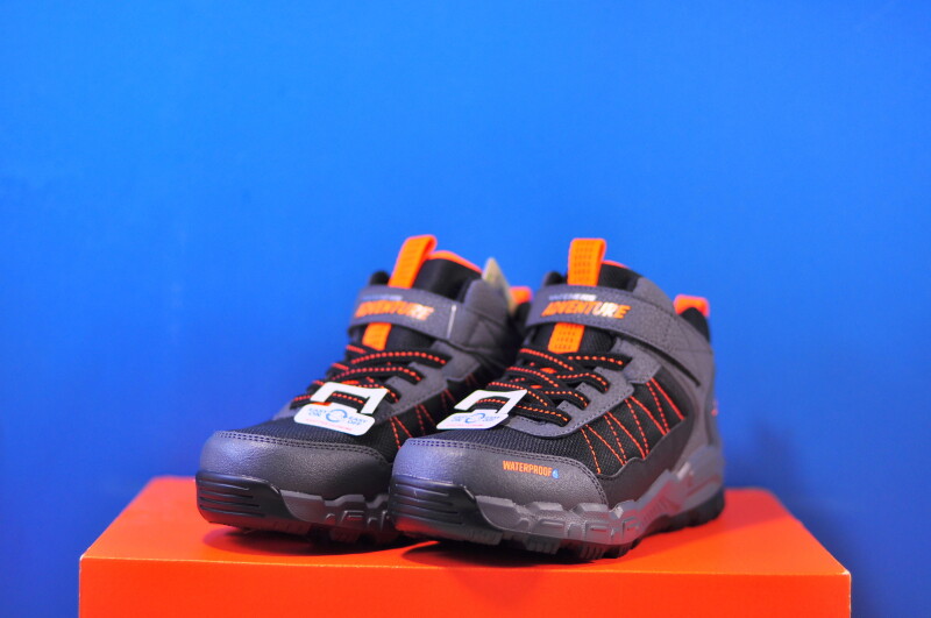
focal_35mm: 75
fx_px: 1937
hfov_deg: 27.0
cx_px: 466
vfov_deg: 18.1
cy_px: 309
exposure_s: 1/320
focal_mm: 50
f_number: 2
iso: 250
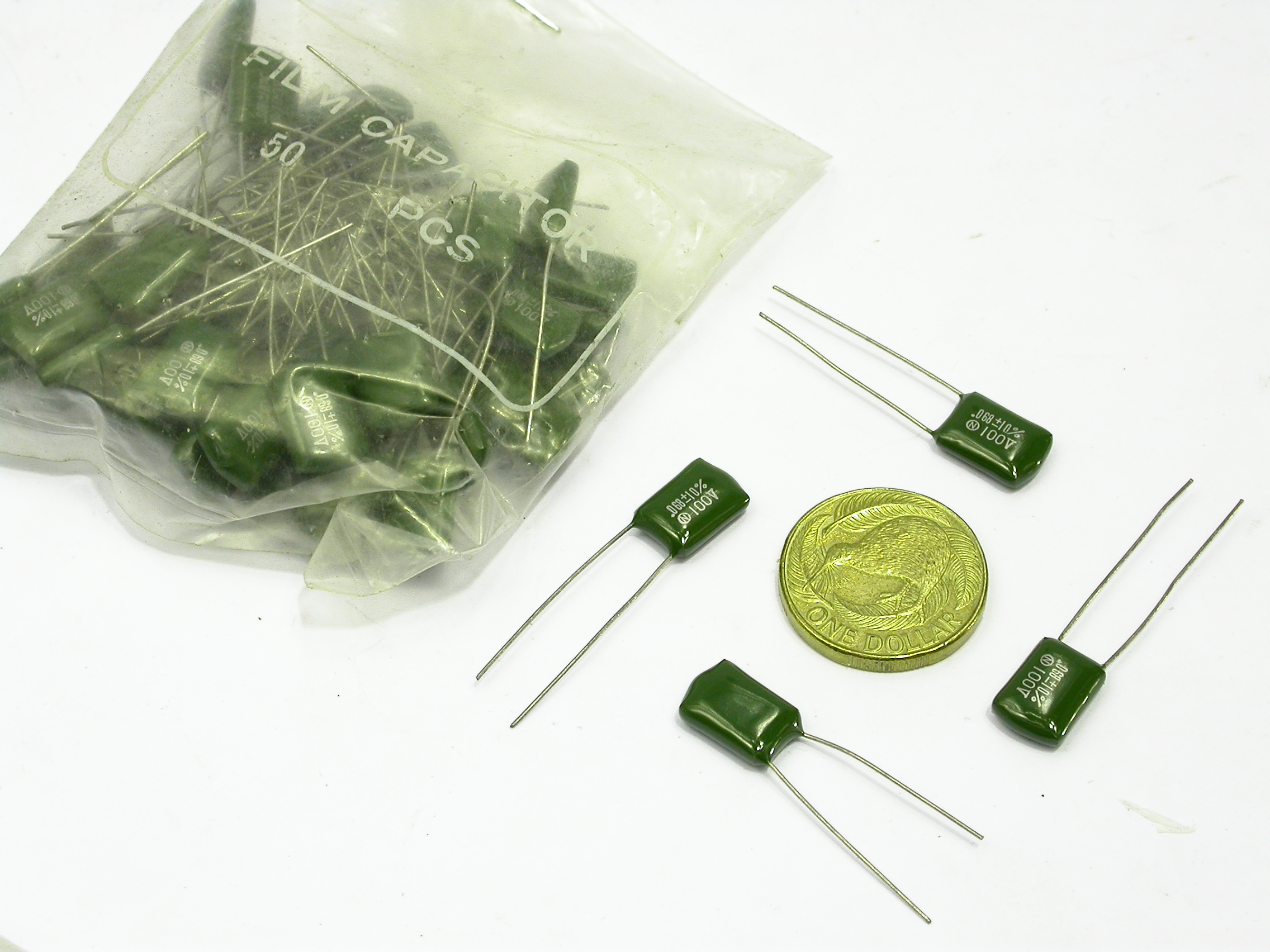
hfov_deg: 19.3
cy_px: 476
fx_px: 3742
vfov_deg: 14.5
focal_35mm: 102
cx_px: 635
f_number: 5.7
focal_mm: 21.1
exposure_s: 1/13.1
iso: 100
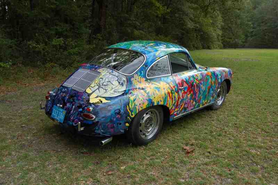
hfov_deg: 62.0
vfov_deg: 43.5
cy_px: 92
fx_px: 231
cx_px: 139
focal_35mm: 30
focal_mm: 20
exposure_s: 1/160
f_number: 8
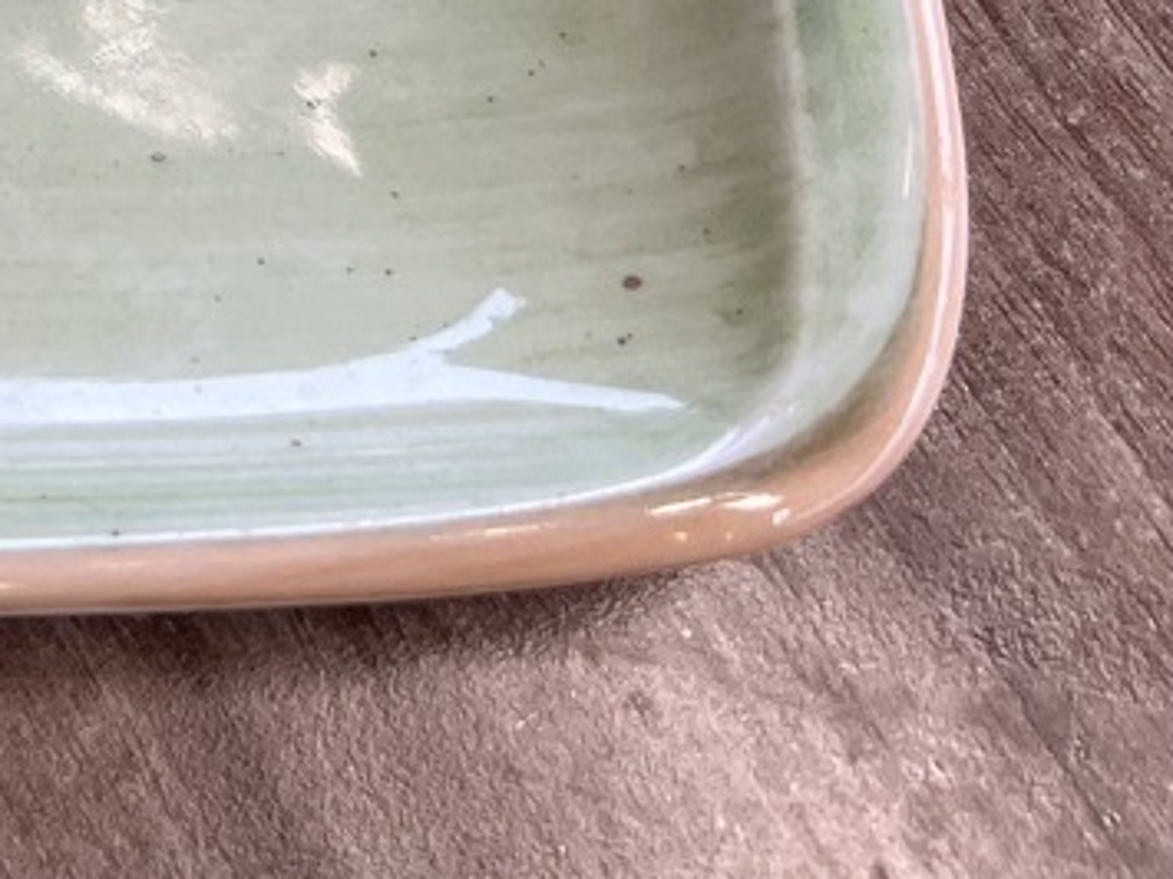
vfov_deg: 15.5
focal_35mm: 88
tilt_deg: -63.6
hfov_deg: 18.5
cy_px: -443
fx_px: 2981
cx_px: -800
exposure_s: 1/100
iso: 64
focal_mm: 5.7
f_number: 1.5
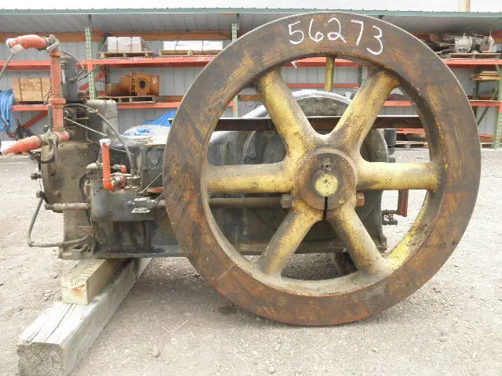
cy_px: 188
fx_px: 406
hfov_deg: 63.4
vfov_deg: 49.7
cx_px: 251
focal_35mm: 28
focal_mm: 5
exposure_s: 1/60
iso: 64
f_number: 3
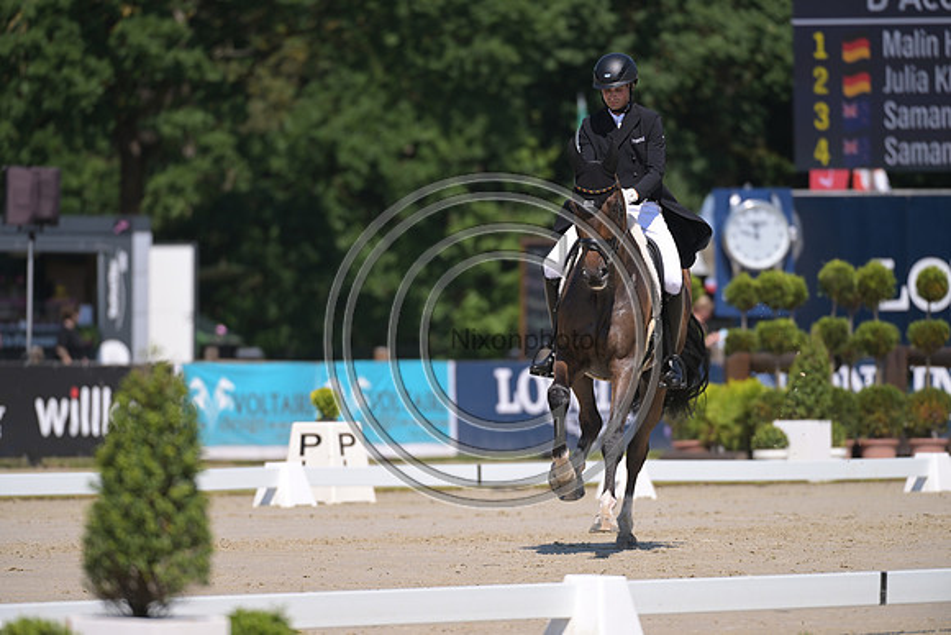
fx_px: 10569
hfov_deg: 5.2
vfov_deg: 3.4
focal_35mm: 400
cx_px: 476
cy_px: 318
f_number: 5
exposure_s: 1/1250
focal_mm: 400
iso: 200
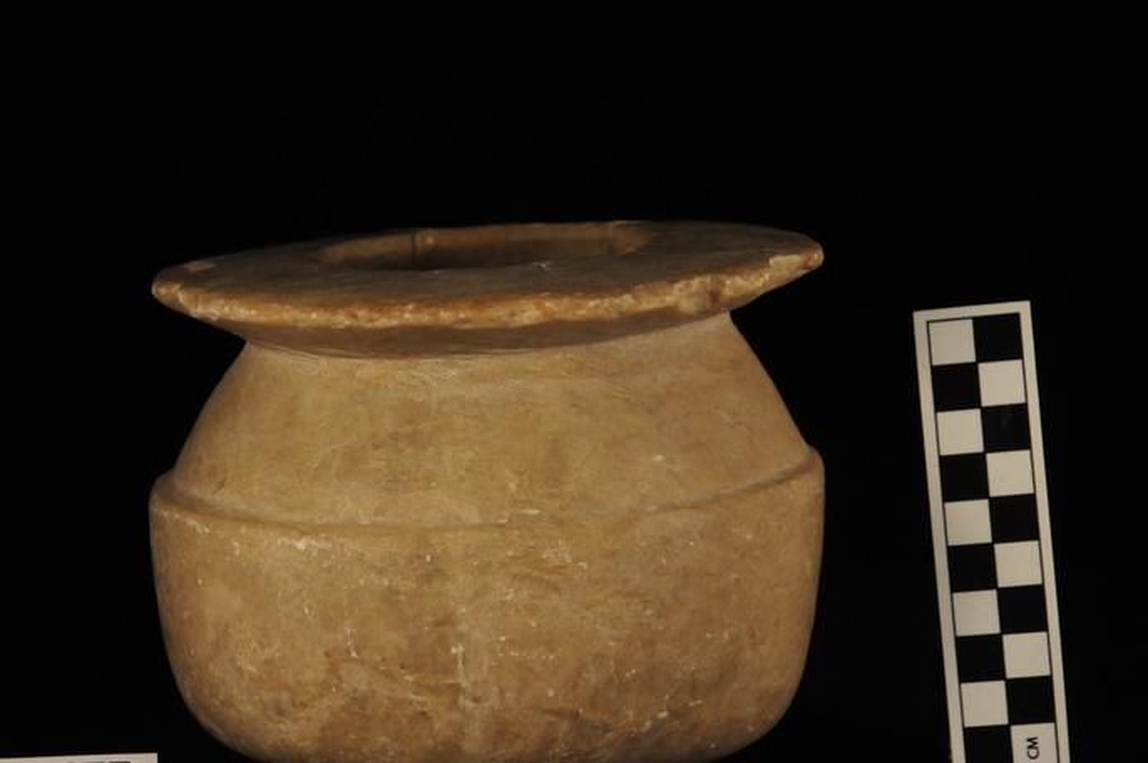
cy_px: 404
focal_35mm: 149
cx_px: 505
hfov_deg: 13.8
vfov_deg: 9.2
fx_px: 4734
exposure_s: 1/1600
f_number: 6.3
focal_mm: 85
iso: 1600
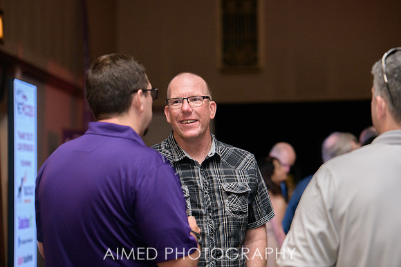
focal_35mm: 121
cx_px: 200
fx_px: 1347
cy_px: 133
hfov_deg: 16.9
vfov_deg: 11.3
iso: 2000
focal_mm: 120
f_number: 3.5
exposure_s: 1/250
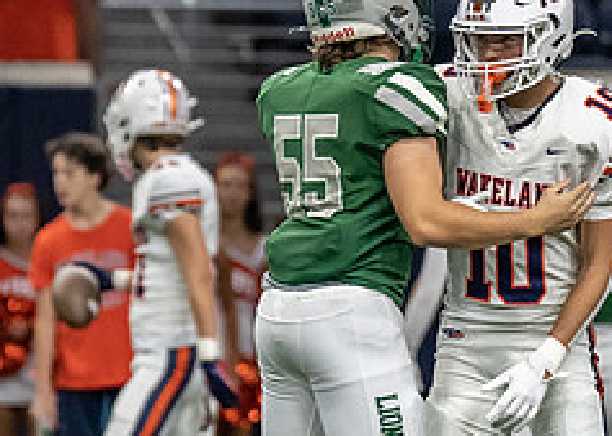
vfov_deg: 1.7
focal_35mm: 855
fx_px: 14853
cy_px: 96
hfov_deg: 2.4
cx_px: 263
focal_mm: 200
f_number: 2.8
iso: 3200
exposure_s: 1/1000
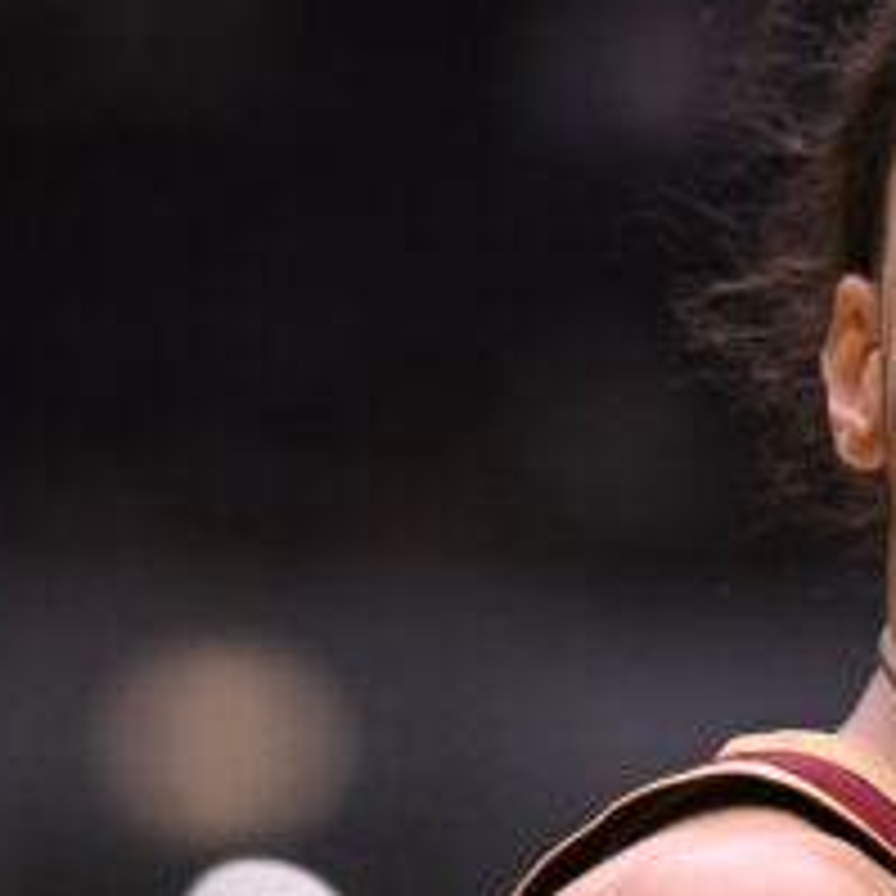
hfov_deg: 2.7
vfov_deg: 2.7
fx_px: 19240
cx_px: 946
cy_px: 792
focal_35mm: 657
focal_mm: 200
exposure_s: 1/1250
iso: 4000
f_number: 2.8
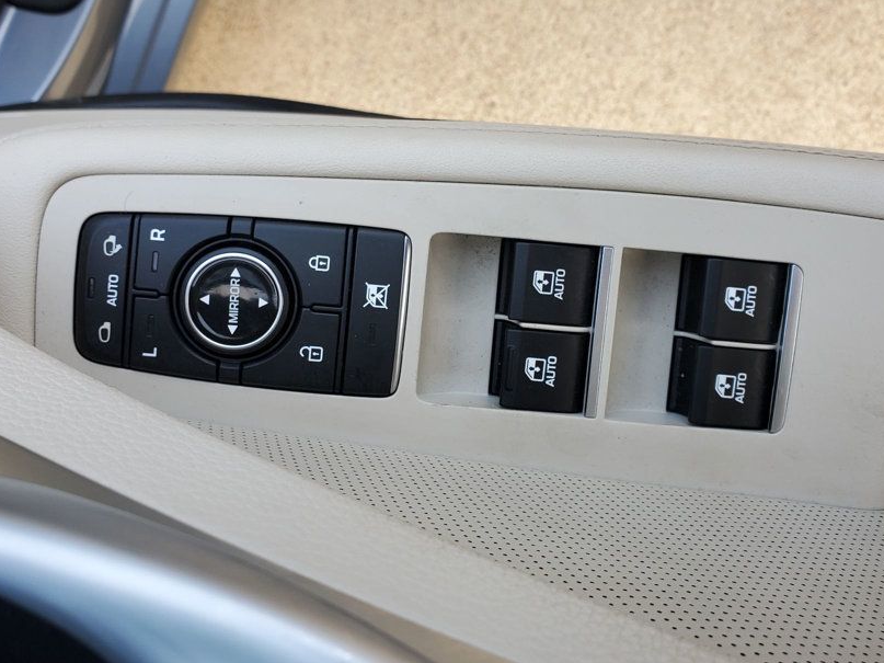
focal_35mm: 33
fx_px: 843
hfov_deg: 55.3
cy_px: 296
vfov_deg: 42.9
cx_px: 416
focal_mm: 4.3
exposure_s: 1/120
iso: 64
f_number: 2.4
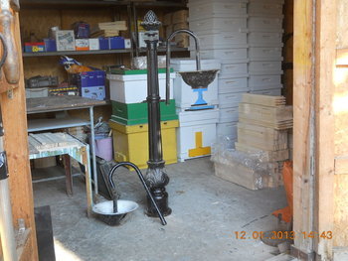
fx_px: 412
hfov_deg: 45.7
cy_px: 130
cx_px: 174
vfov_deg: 35.2
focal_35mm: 41
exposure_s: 1/40
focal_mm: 6.72
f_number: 3.1
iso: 80
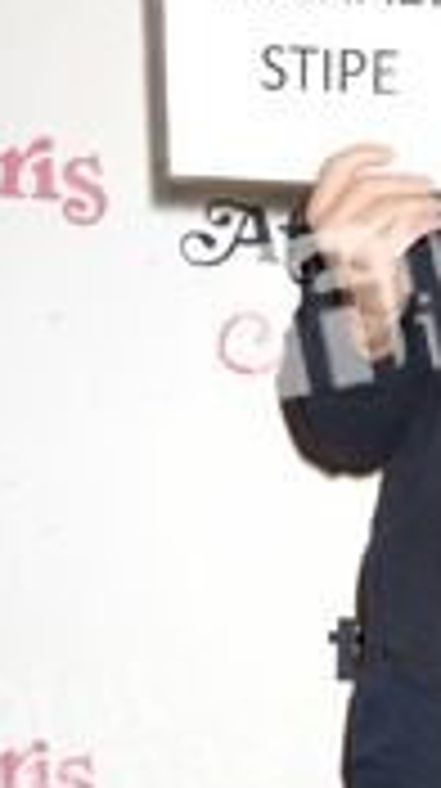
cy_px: 518
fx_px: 2399
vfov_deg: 18.6
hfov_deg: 10.3
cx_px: 596
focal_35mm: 115
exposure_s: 1/250
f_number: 9
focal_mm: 48
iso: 500
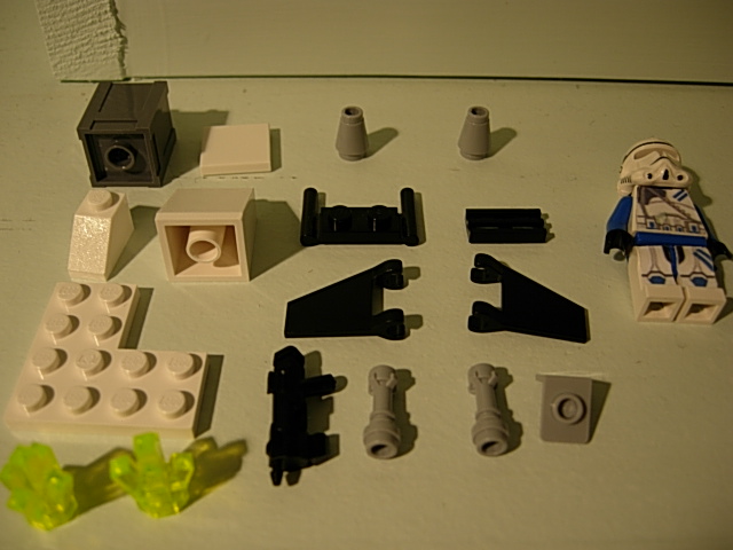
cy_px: 275
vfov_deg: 39.7
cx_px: 366
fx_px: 762
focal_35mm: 36
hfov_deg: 51.4
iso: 50
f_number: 2.7
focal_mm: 7.5
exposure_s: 1/13
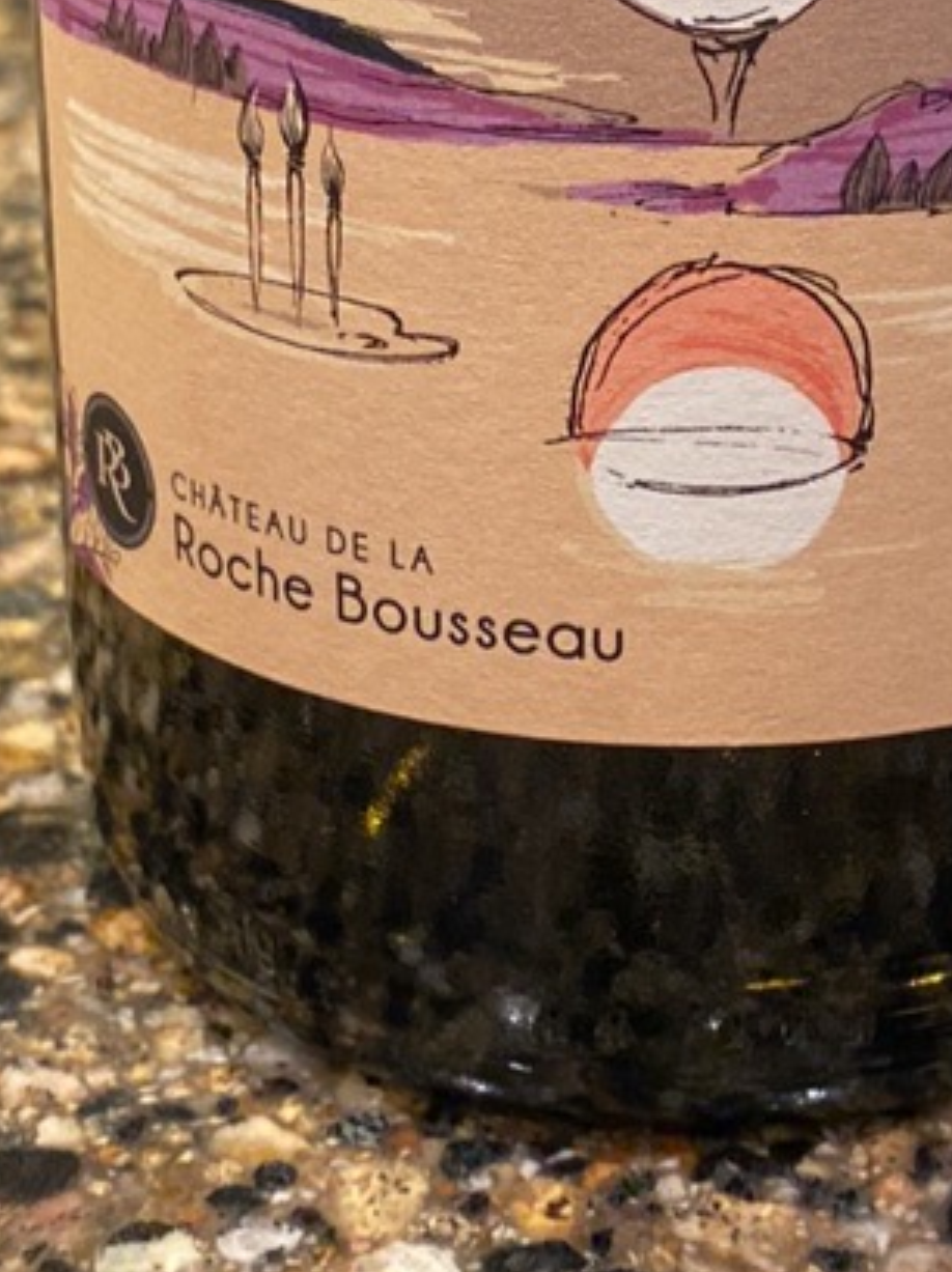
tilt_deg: -20.5
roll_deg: +0.0
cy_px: 299
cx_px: 613
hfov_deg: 15.7
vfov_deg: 20.7
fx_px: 3452
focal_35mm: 94
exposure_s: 1/40
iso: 320
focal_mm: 4.25
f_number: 1.8
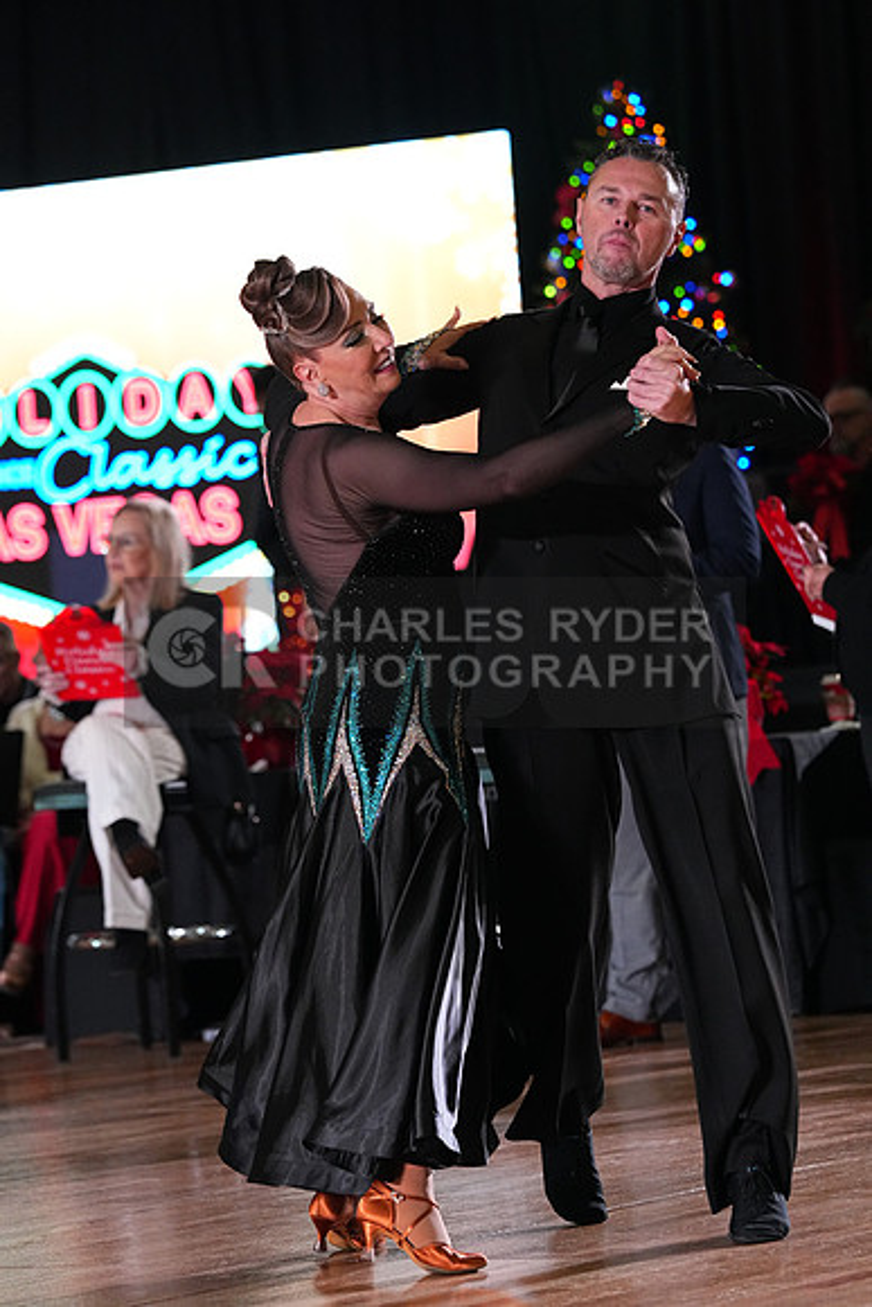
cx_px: 436
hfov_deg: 7.7
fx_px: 6499
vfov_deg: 11.5
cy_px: 654
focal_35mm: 179
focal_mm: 179
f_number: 5
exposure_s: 1/400
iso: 6400
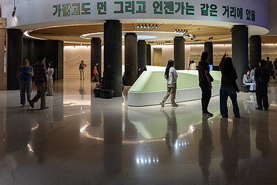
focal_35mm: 36
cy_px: 54
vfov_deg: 36.3
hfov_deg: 53.1
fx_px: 277
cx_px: 145
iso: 200
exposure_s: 1/50
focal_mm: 24
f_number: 5
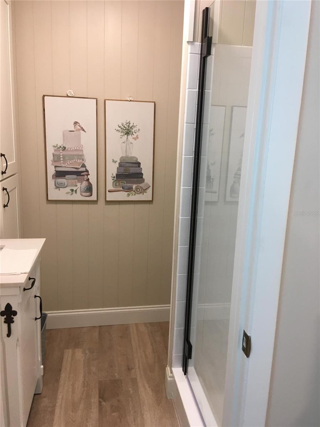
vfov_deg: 61.7
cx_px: 160
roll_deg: -0.5
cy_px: 214
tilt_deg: -7.9
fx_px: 357
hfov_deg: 48.2
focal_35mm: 29
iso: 80
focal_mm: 4.15
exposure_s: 1/30
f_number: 2.2
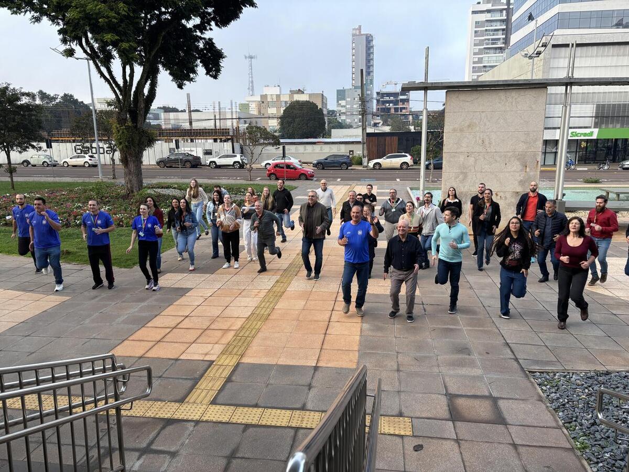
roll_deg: +0.7
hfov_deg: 67.3
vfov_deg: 53.1
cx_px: 314
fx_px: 472
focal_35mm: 26
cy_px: 236
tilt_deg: -12.2
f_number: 1.6
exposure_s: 1/380
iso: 50
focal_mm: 5.96
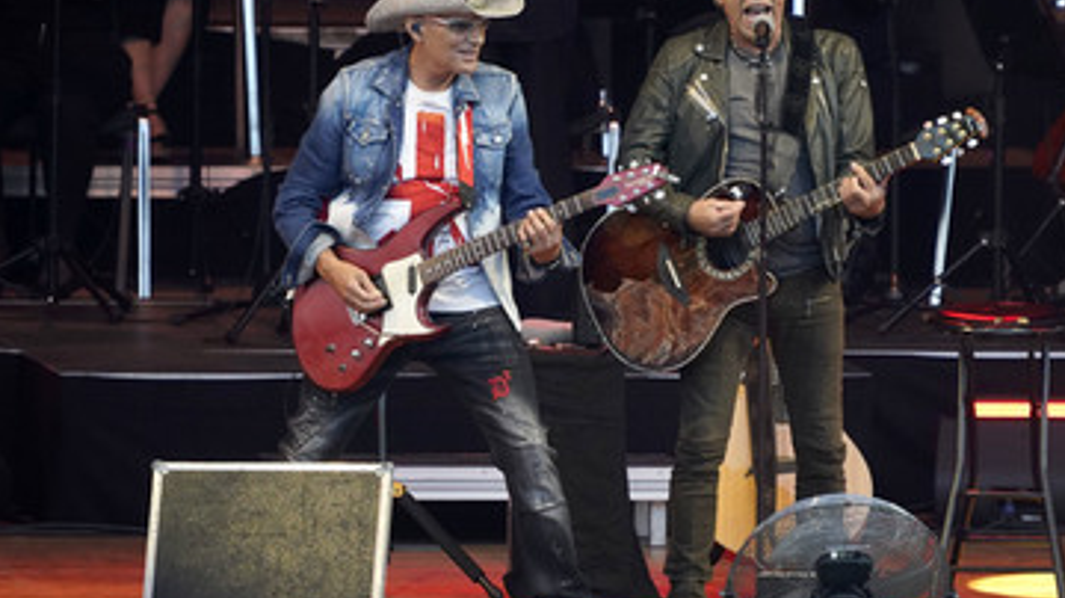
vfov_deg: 1.5
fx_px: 22211
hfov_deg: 2.7
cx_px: 587
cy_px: 255
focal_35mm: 787
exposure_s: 1/500
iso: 2500
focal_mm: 600
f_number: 6.3
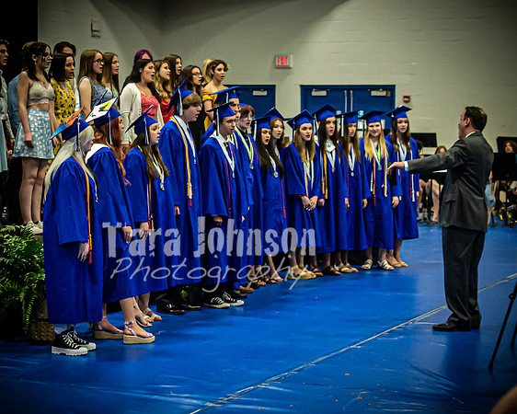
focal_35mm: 94
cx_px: 167
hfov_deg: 20.2
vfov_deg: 16.3
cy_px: 188
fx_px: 1443
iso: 3600
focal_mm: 35
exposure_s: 1/320
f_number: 2.8
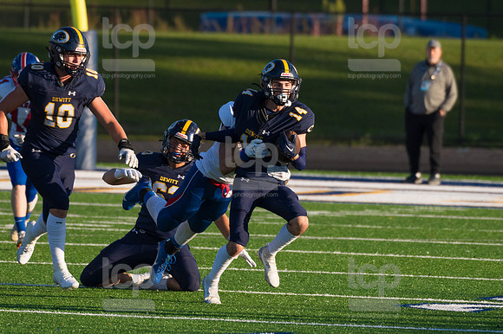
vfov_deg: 2.9
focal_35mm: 480
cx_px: 252
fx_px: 6703
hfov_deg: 4.3
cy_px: 167
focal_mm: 320
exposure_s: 1/2000
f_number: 5.6
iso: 640
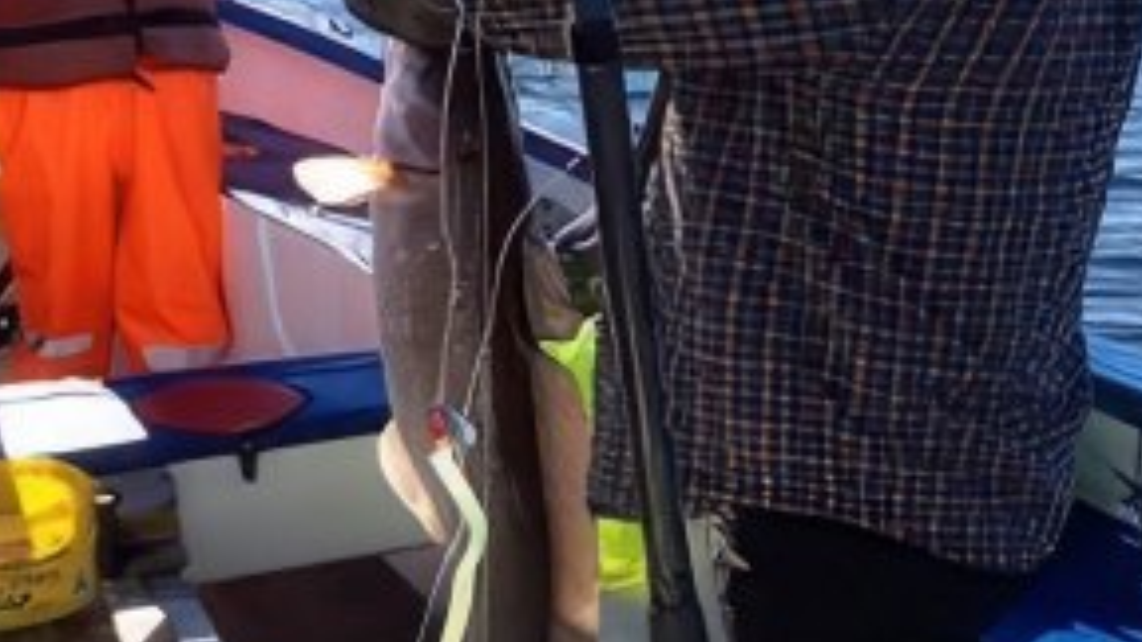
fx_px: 1605
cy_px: 396
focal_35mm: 53
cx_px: 694
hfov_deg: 39.0
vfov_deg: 22.6
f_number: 2.4
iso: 64
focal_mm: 4.3
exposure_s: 1/905
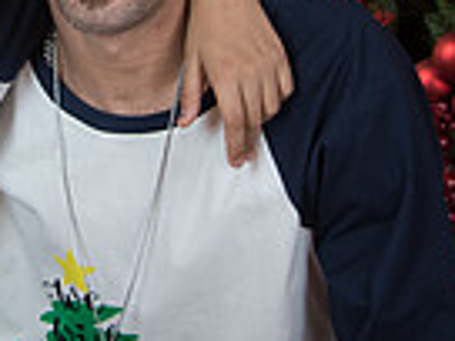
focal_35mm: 146
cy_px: -209
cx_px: 46
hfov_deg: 13.4
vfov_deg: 9.8
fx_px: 1919
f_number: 4
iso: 1000
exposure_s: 1/60
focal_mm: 32
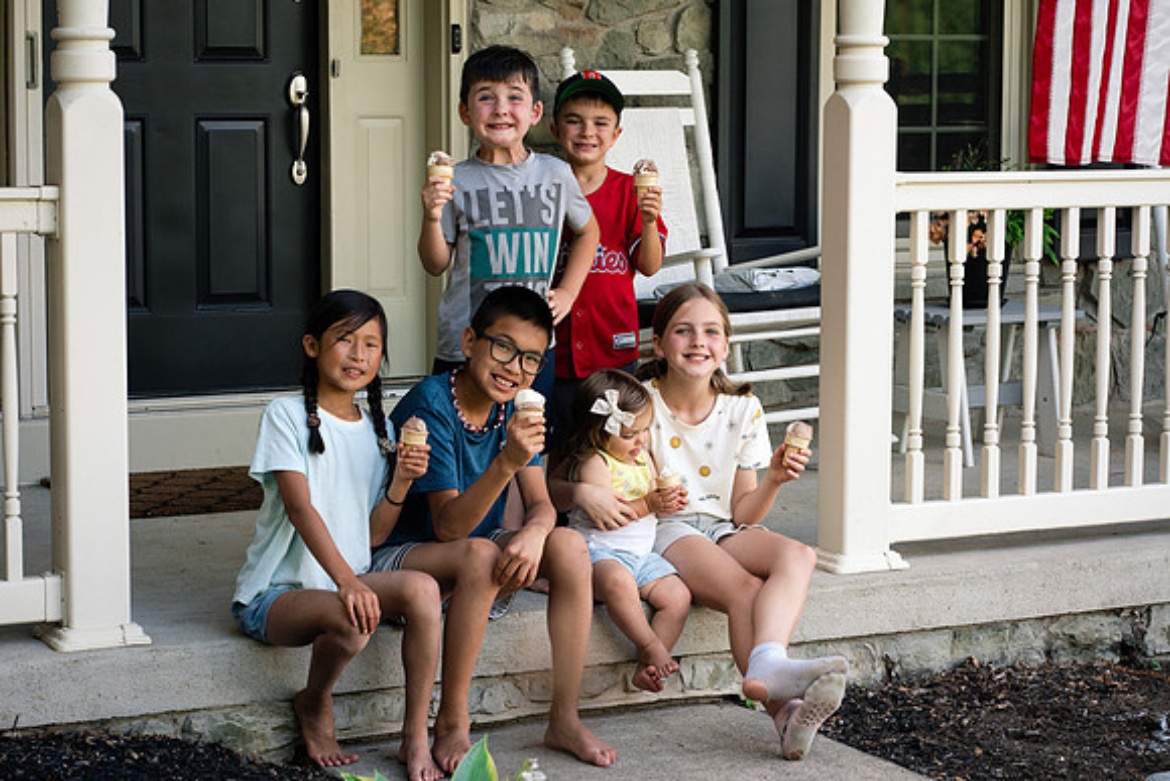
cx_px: 585
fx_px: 2763
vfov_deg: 16.1
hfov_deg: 23.9
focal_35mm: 85
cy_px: 390
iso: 640
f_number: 6.3
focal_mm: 85
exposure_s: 1/250
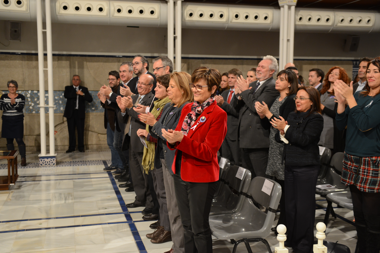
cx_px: 190
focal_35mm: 44
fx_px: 464
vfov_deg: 30.5
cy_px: 126
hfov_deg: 44.5
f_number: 3.2
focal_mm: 44
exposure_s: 1/80
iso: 1600
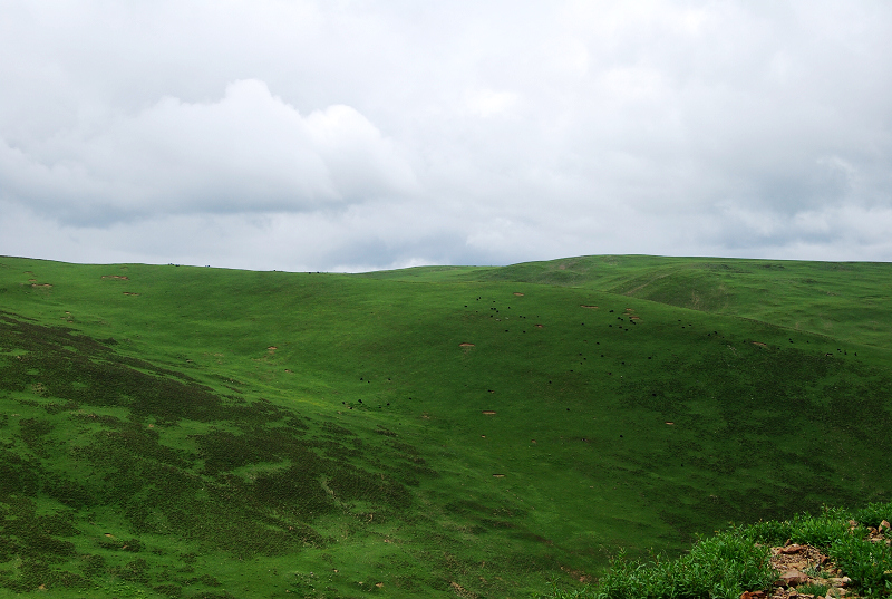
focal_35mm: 52
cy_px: 300
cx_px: 446
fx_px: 1303
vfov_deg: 25.9
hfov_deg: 37.8
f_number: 10
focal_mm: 35
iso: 160
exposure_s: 1/250
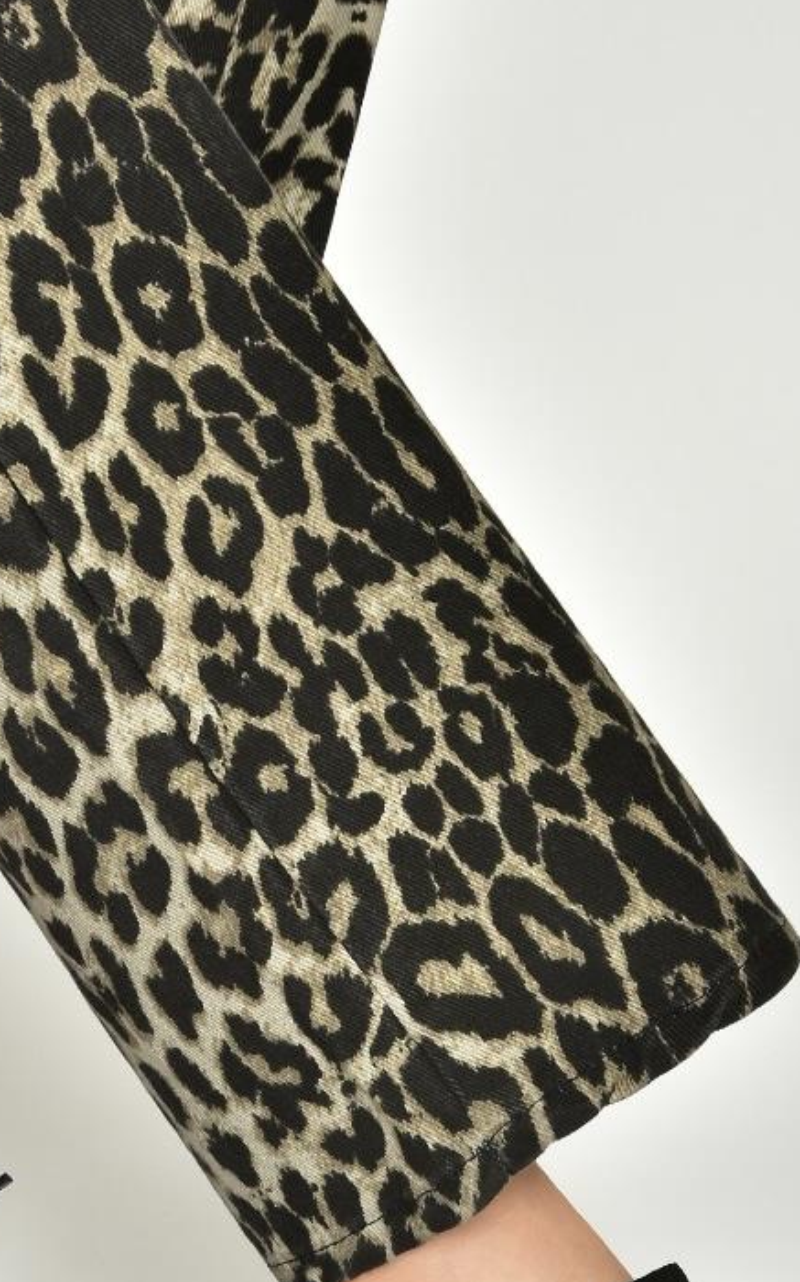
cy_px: 800
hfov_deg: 7.1
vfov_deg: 11.4
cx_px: 258
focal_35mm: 184
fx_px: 6424
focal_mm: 52
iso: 100
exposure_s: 1/125
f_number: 8
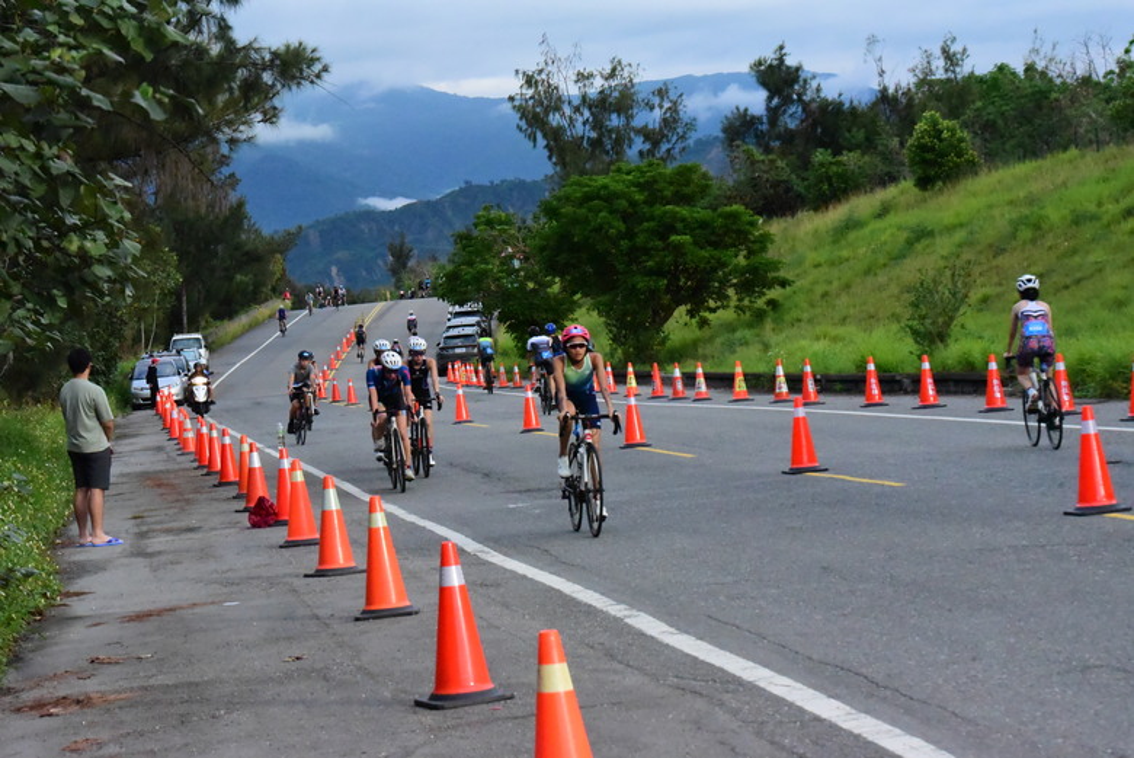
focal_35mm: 112
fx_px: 3530
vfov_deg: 12.2
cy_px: 379
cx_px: 567
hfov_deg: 18.3
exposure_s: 1/3200
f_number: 14
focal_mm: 112
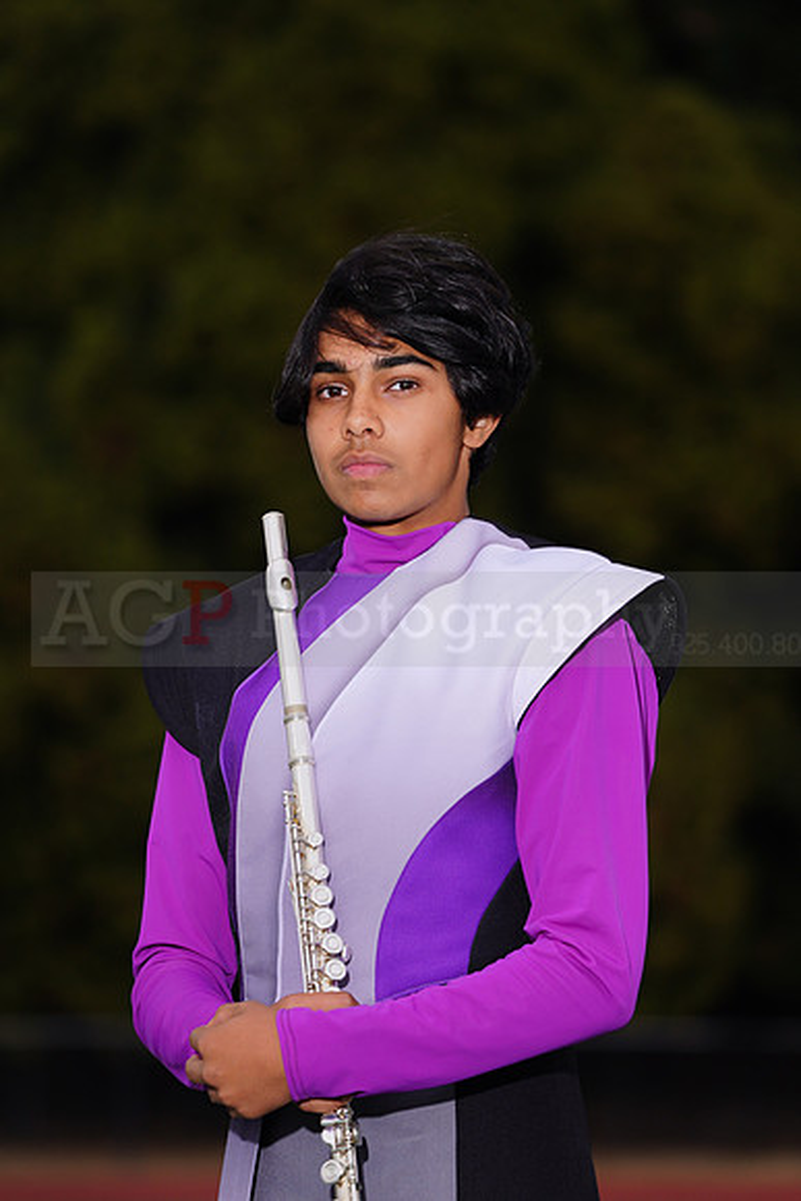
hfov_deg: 5.8
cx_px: 400
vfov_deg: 8.6
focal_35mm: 238
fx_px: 7938
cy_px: 600
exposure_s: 1/160
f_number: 5.6
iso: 200
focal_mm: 238
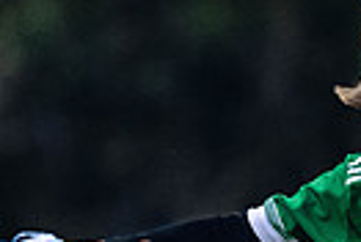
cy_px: 341
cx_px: 388
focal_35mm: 2806
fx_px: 28202
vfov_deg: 0.5
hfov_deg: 0.7
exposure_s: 1/500
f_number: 2.8
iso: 3200
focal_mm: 400
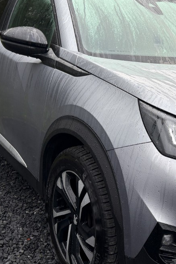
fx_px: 433
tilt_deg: -6.2
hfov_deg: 22.2
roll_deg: -5.6
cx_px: 174
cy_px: 110
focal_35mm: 59
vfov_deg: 33.9
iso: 50
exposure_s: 1/441
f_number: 1.6
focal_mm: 5.96
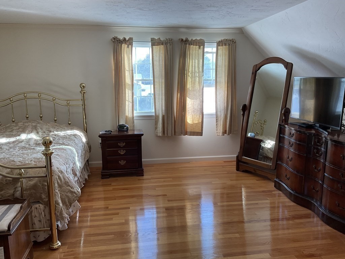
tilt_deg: -11.7
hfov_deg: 61.7
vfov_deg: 48.2
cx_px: 172
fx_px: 289
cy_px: 130
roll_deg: +0.2
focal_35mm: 29
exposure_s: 1/120
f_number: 1.8
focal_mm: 3
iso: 50
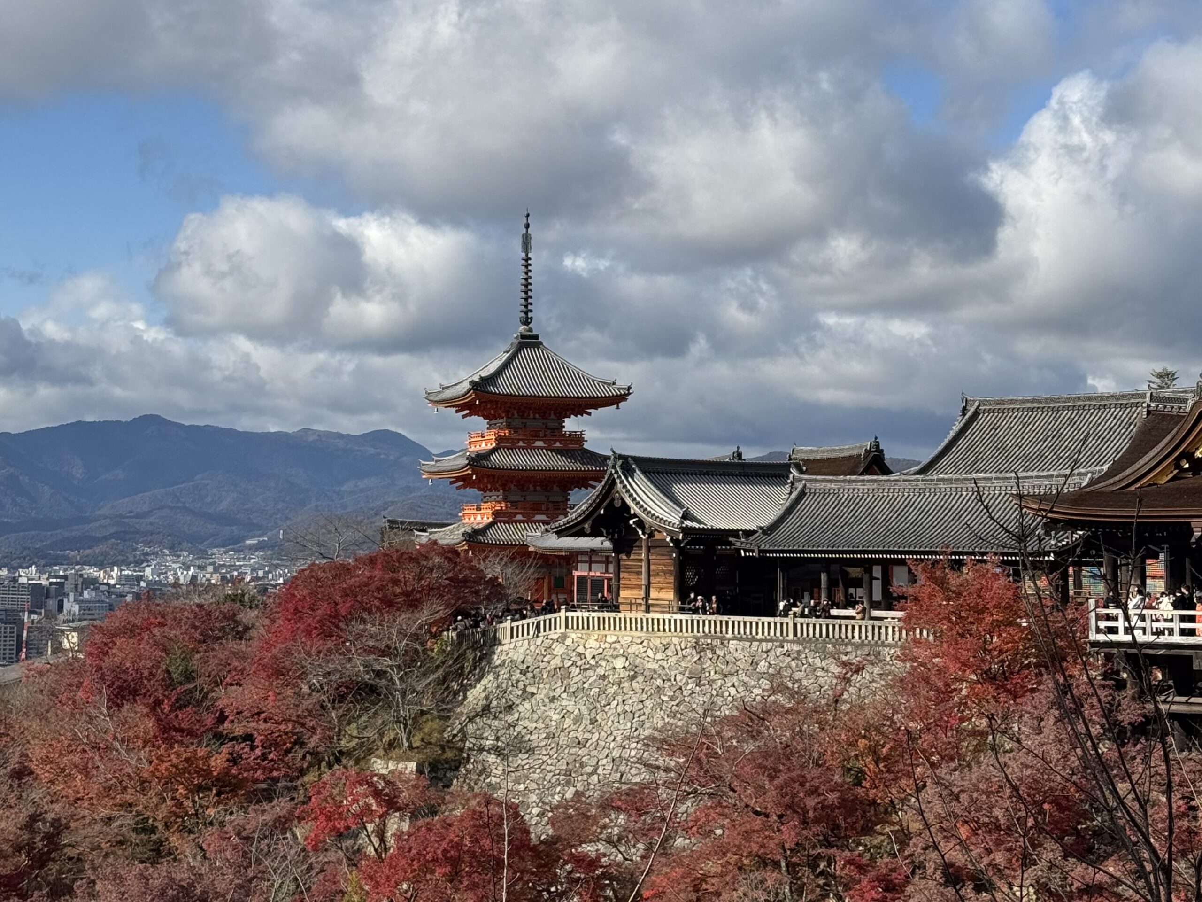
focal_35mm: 48
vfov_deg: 30.3
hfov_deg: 39.7
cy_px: 451
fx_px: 1667
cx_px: 601
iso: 64
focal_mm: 6.76
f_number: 1.78
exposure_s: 1/5376
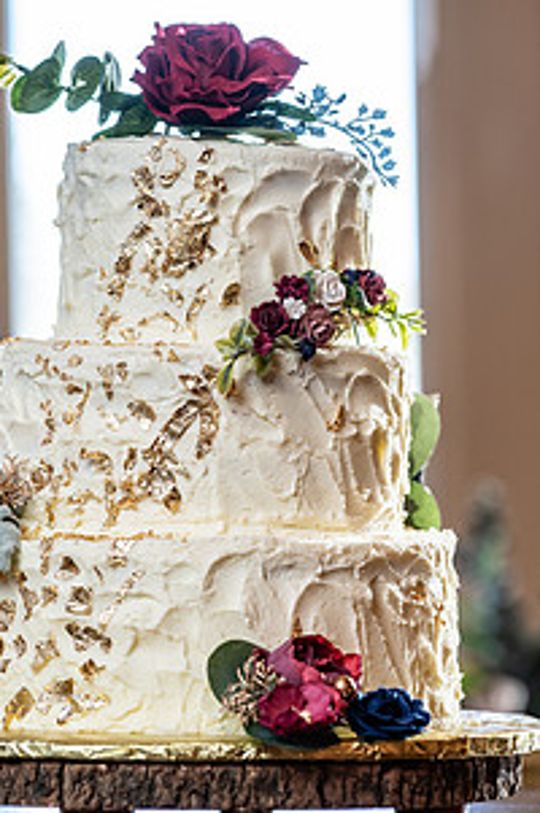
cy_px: 348
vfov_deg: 9.6
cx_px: 186
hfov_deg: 6.4
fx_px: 4826
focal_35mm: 214
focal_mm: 143
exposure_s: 1/250
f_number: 4
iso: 1000
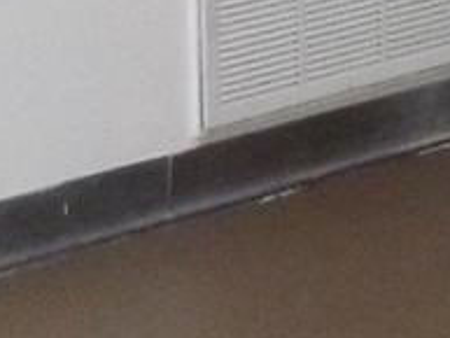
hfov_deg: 8.4
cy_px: -373
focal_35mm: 224
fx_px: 2914
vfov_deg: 6.4
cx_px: 849
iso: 360
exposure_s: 1/30
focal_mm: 4.1
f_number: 3.3
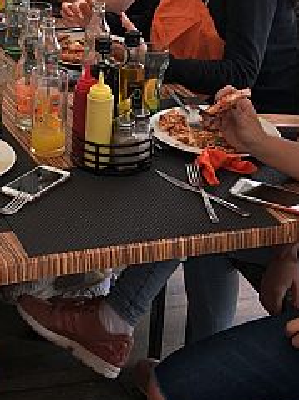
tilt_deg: -16.2
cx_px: 5
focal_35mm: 97
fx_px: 1118
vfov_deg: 19.9
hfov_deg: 15.0
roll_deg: -1.4
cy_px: 47
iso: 25
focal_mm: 4.15
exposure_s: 1/248
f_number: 2.2
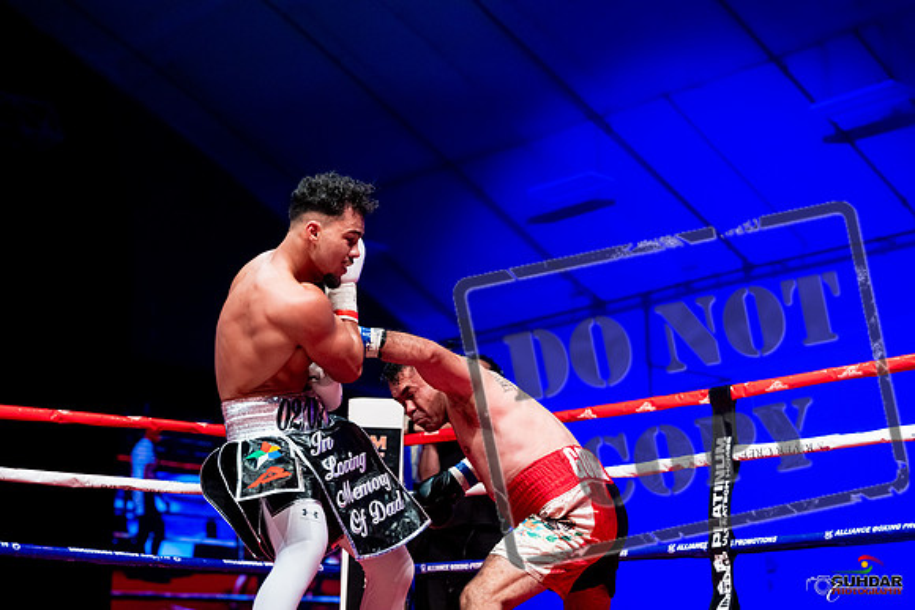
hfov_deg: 28.8
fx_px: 1779
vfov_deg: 19.5
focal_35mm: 70
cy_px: 305
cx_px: 458
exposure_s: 1/1000
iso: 4000
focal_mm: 70
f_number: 2.8
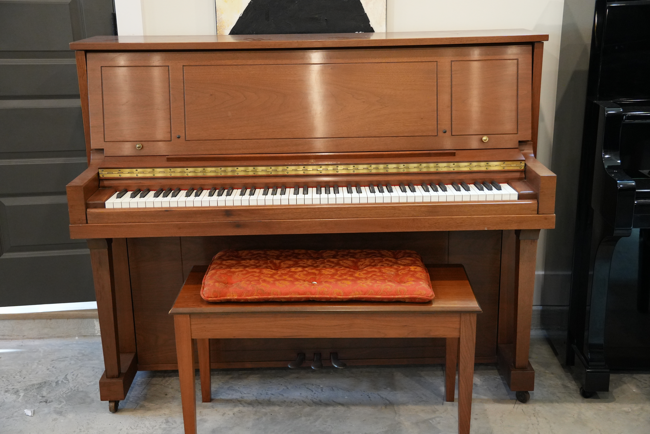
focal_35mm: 44
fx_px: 785
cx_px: 325
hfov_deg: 45.0
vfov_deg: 30.8
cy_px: 217
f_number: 2.8
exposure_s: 1/160
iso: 2500
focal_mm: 29
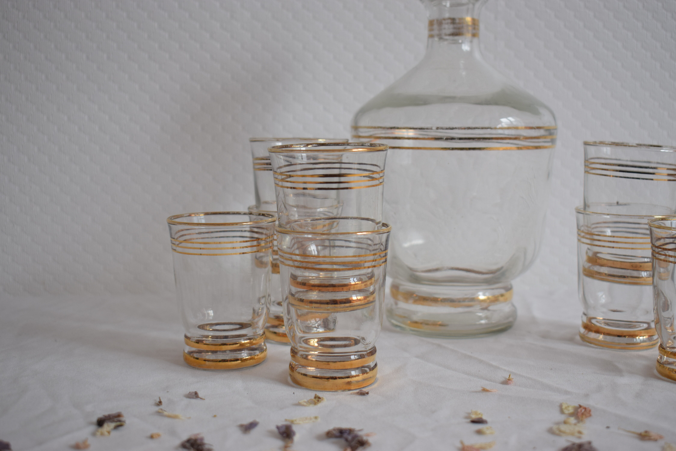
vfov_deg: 28.1
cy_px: 226
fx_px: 902
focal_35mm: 48
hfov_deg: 41.1
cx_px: 338
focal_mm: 32
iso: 400
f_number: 5
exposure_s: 1/30
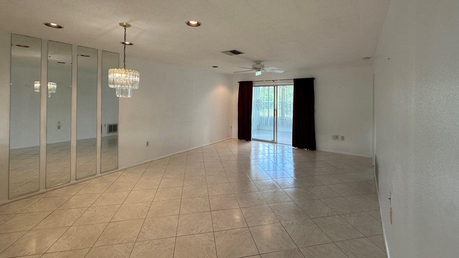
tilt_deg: +0.4
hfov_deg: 99.3
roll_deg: -0.8
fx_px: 195
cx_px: 235
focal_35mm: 16
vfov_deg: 66.1
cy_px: 97
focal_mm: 2.22
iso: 100
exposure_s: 1/120
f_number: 2.2
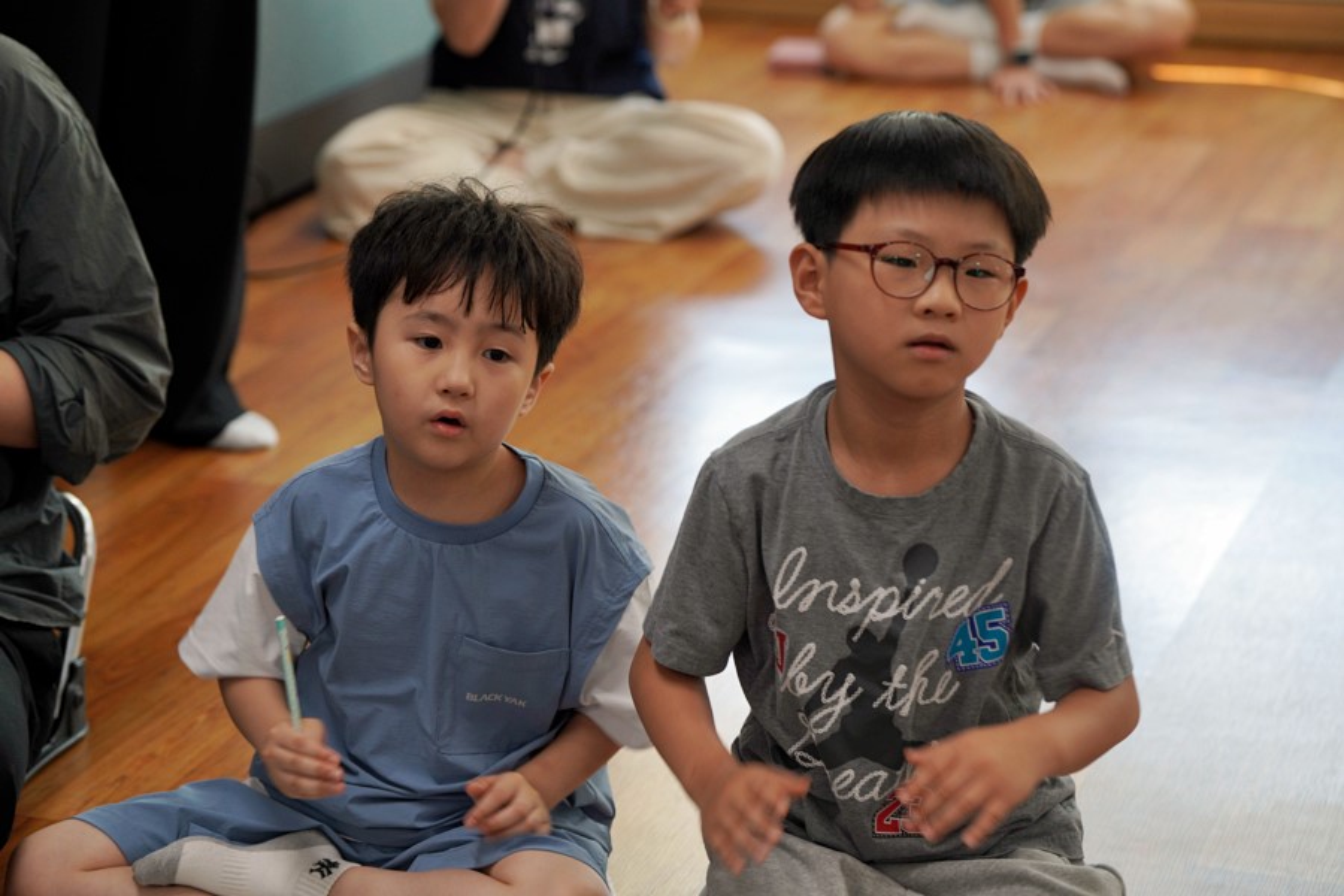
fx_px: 3584
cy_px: 448
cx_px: 672
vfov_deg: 14.3
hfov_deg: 21.2
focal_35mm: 96
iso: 500
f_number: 4
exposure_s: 1/160
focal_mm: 96
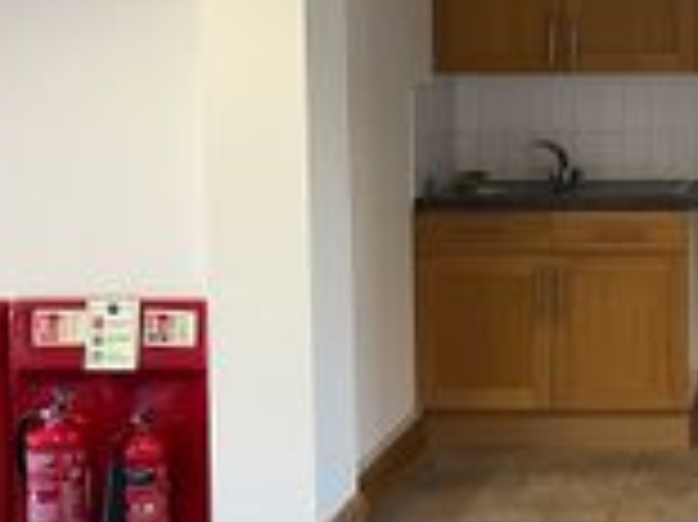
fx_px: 1350
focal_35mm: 67
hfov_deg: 26.7
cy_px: 117
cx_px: 766
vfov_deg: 21.7
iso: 80
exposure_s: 1/50
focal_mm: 5.1
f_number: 1.6
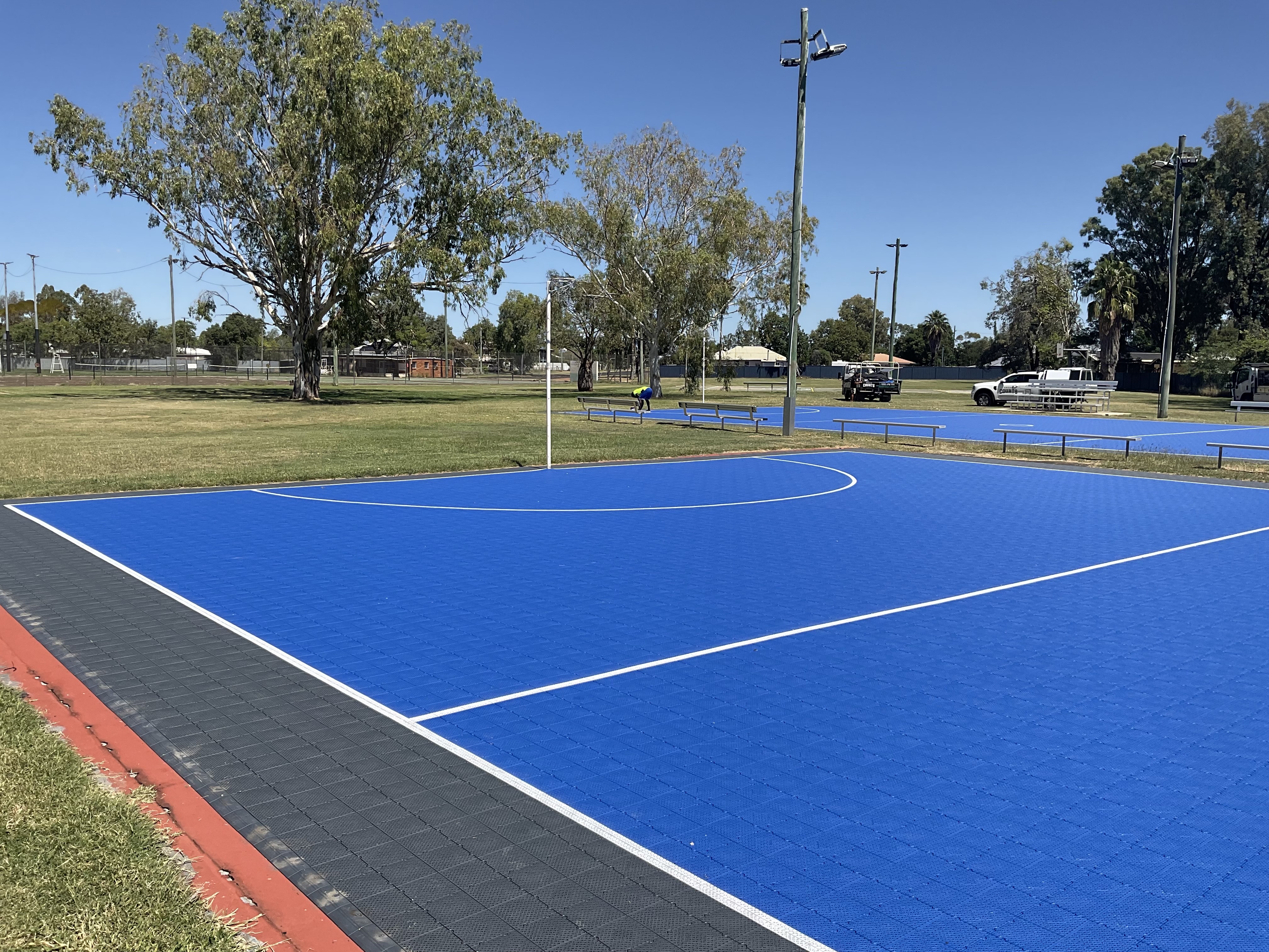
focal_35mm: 29
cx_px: 634
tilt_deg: -5.4
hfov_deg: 61.7
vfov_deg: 48.2
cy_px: 476
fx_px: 1063
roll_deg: -1.6
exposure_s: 1/2320
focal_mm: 3
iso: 16
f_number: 1.8
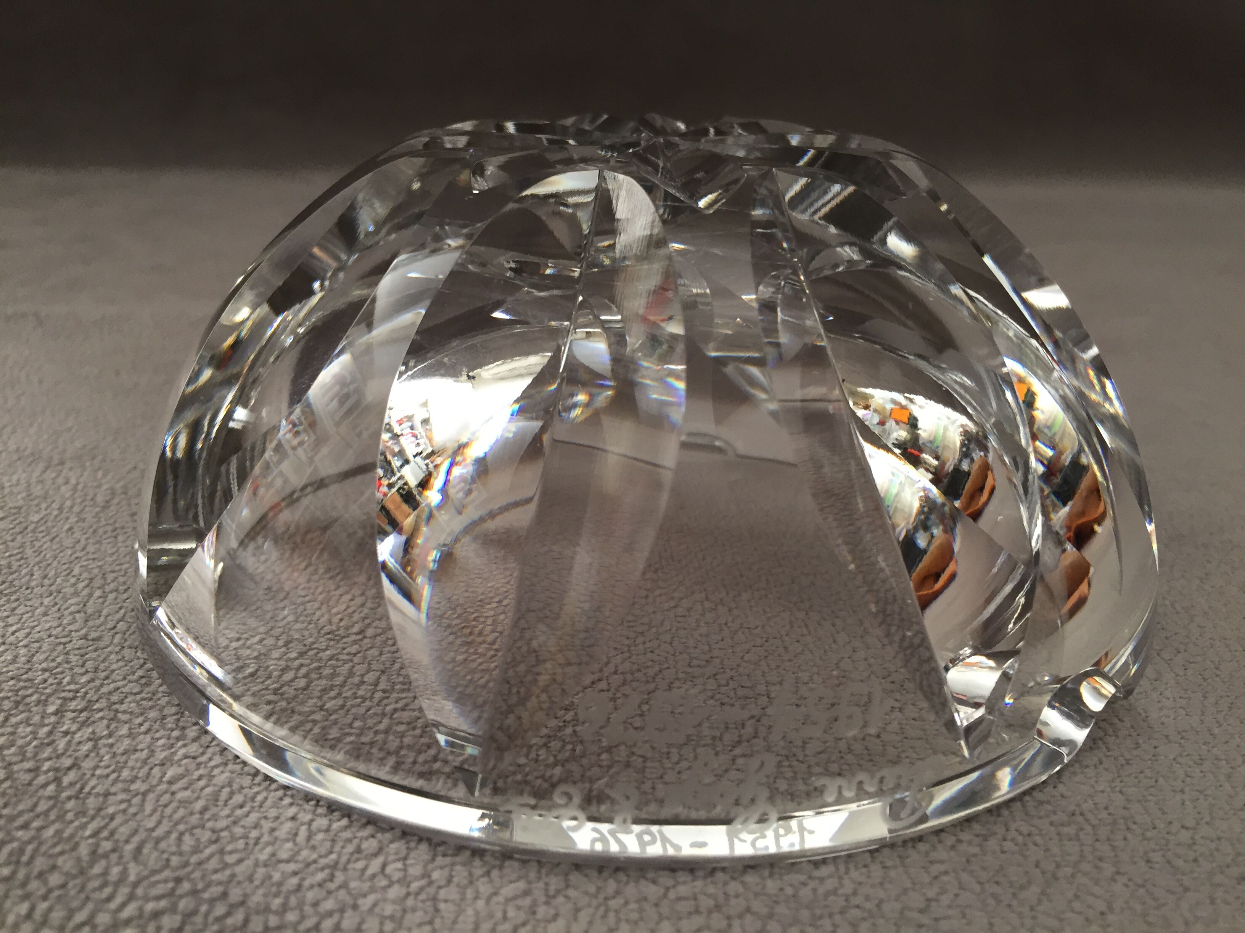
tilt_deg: -24.2
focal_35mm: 29
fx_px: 1043
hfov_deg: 61.7
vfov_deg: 48.2
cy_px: 466
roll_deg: -2.2
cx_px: 622
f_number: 2.2
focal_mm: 4.15
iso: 64
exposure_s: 1/33
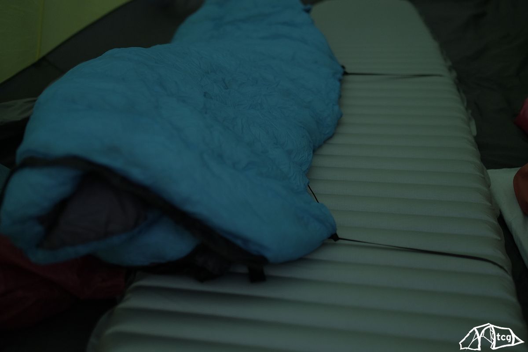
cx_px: 264
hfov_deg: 54.4
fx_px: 513
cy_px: 176
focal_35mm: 35
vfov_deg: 37.9
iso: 400
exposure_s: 1/320
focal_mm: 23
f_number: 1.4
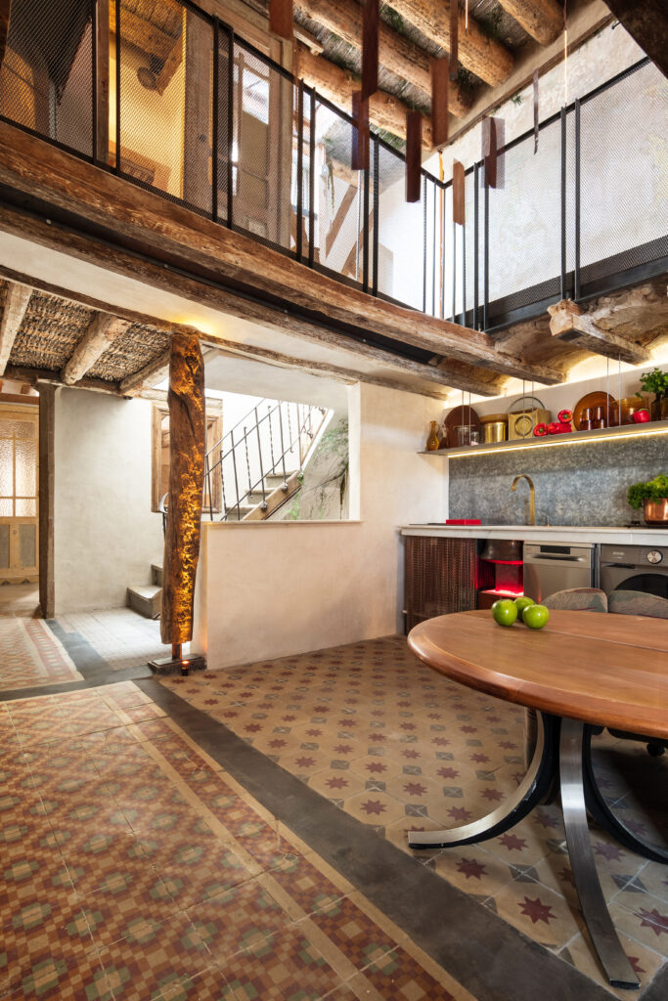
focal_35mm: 18
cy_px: 500
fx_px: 501
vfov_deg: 90.0
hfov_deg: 67.4
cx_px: 334
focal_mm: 12
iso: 100
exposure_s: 20
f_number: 8
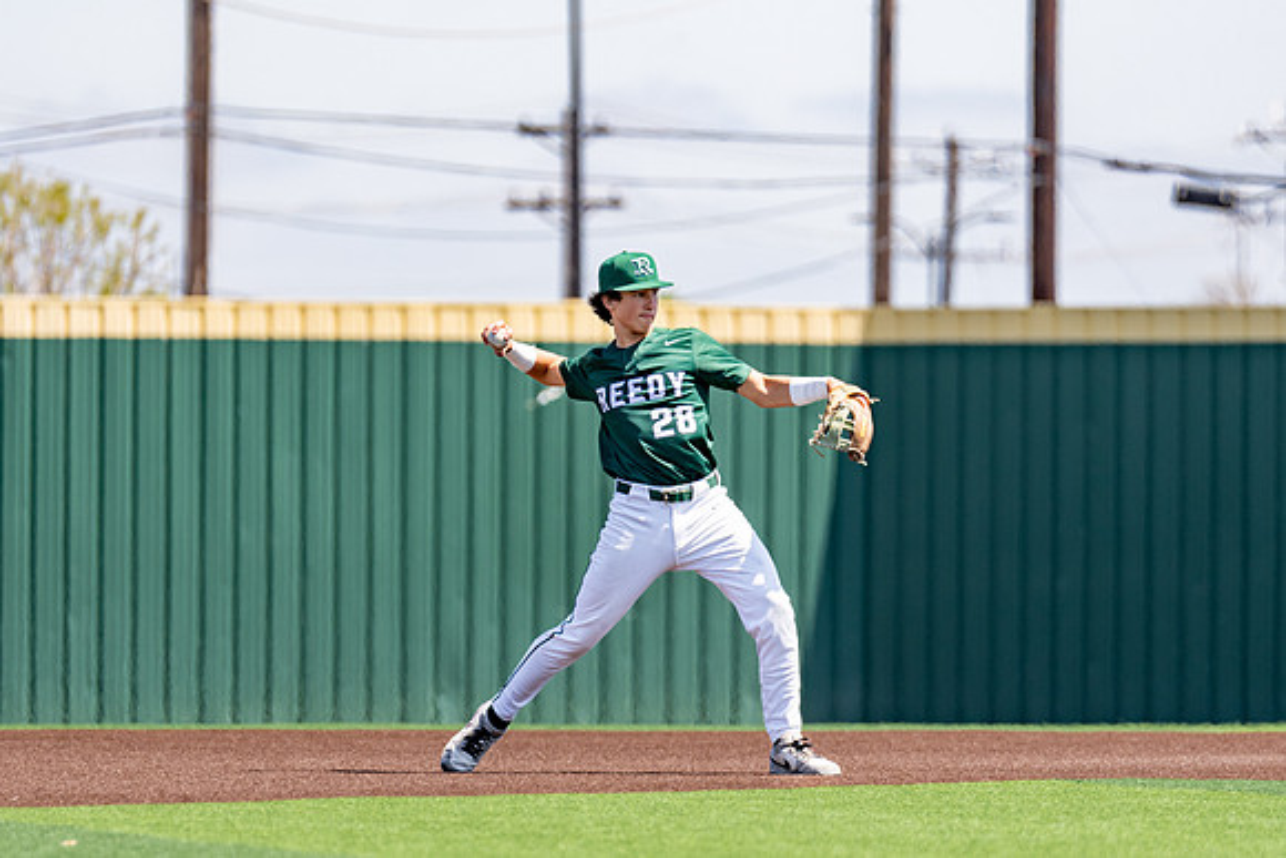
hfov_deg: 5.6
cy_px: 559
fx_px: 13033
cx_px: 621
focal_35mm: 365
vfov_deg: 3.8
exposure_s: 1/1600
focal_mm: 200
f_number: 2.8
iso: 100
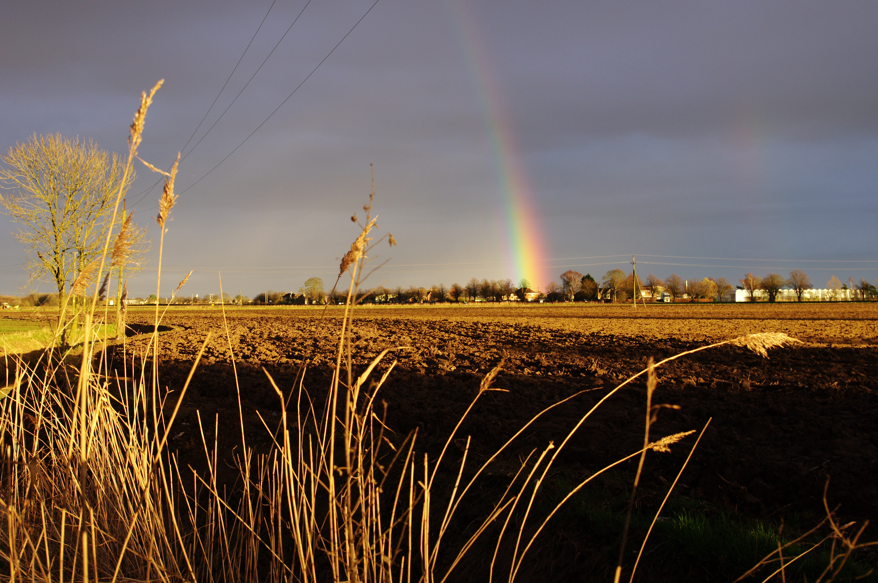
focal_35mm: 52
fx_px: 1267
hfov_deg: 38.2
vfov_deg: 25.9
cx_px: 439
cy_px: 292
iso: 200
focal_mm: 35
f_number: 8
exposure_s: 1/50
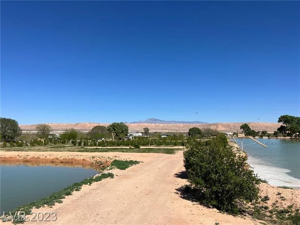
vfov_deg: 53.1
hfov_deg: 67.3
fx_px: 225
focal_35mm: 26
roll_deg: +0.2
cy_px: 112
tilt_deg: +4.7
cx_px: 150
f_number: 1.5
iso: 50
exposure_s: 1/6579
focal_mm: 5.7
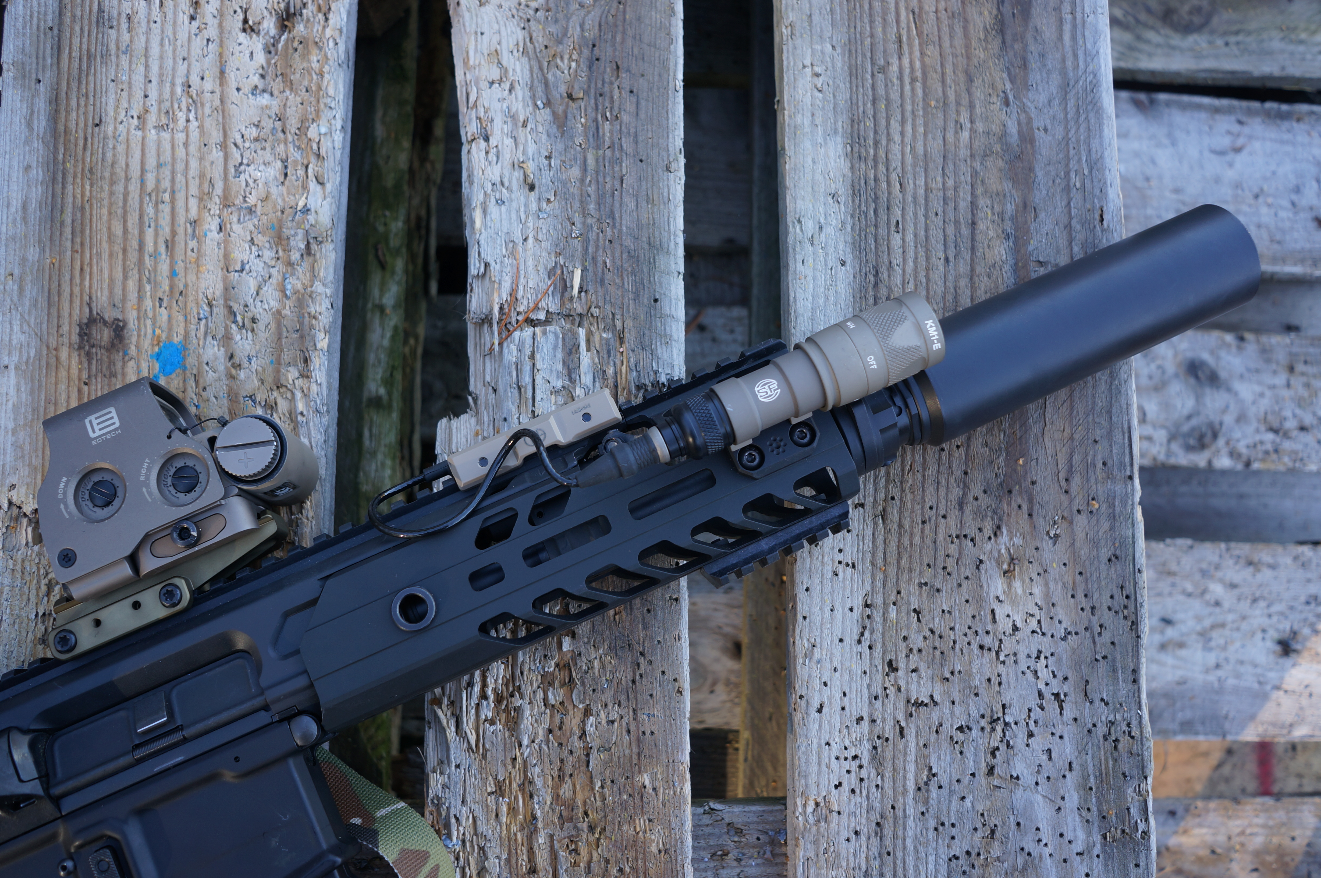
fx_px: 1100
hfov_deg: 62.0
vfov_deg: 43.5
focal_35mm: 30
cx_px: 660
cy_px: 439
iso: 100
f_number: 4.5
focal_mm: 20
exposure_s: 1/60
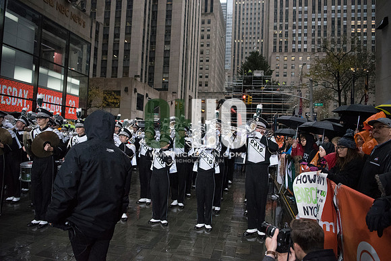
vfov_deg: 48.0
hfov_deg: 67.4
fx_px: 293
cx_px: 196
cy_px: 130
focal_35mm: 27
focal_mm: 27
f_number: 2.8
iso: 10000
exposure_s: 1/4000
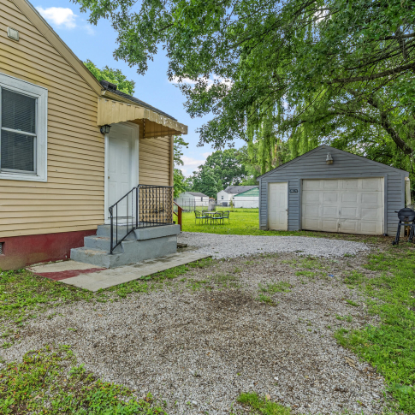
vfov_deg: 72.1
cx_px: 168
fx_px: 285
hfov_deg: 71.5
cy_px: 213
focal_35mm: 21
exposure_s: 1/15
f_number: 13
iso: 400
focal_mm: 16
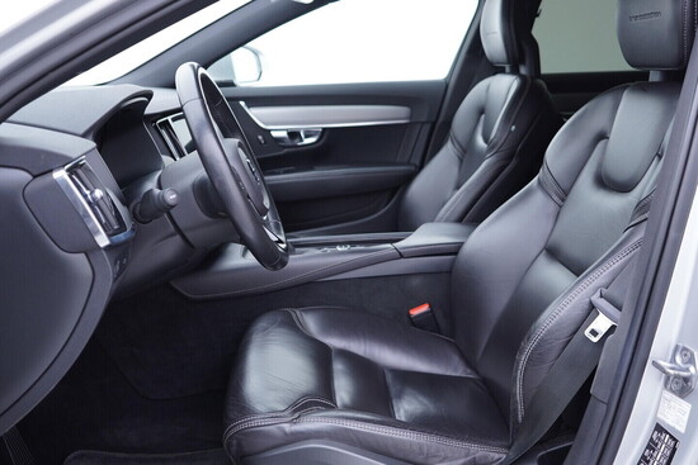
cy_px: 232
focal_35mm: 36
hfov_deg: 53.1
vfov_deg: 36.9
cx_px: 349
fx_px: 698
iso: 250
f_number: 2.8
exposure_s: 1/40
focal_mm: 24
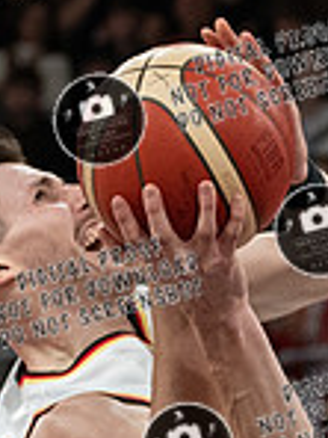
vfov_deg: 3.3
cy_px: 293
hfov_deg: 2.5
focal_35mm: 603
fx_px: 7618
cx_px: 278
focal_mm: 75
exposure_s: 1/1000
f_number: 3.2
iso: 1600
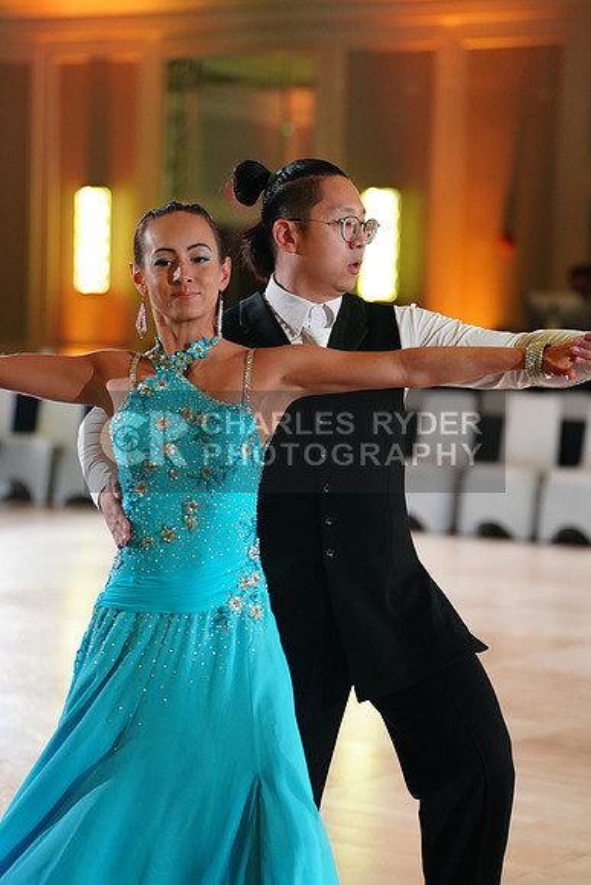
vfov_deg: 20.0
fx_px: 2510
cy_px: 442
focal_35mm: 102
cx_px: 296
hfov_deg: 13.4
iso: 3200
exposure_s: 1/400
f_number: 2.8
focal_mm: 102
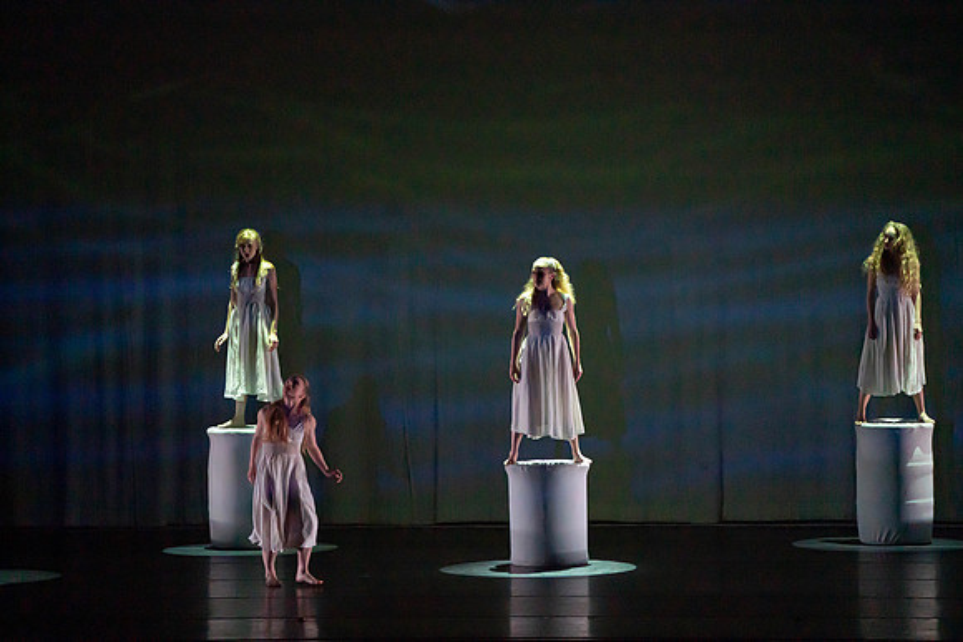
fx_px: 5057
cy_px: 321
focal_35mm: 189
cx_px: 482
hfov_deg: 10.9
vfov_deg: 7.3
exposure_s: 1/320
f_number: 5.6
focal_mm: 189
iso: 6400
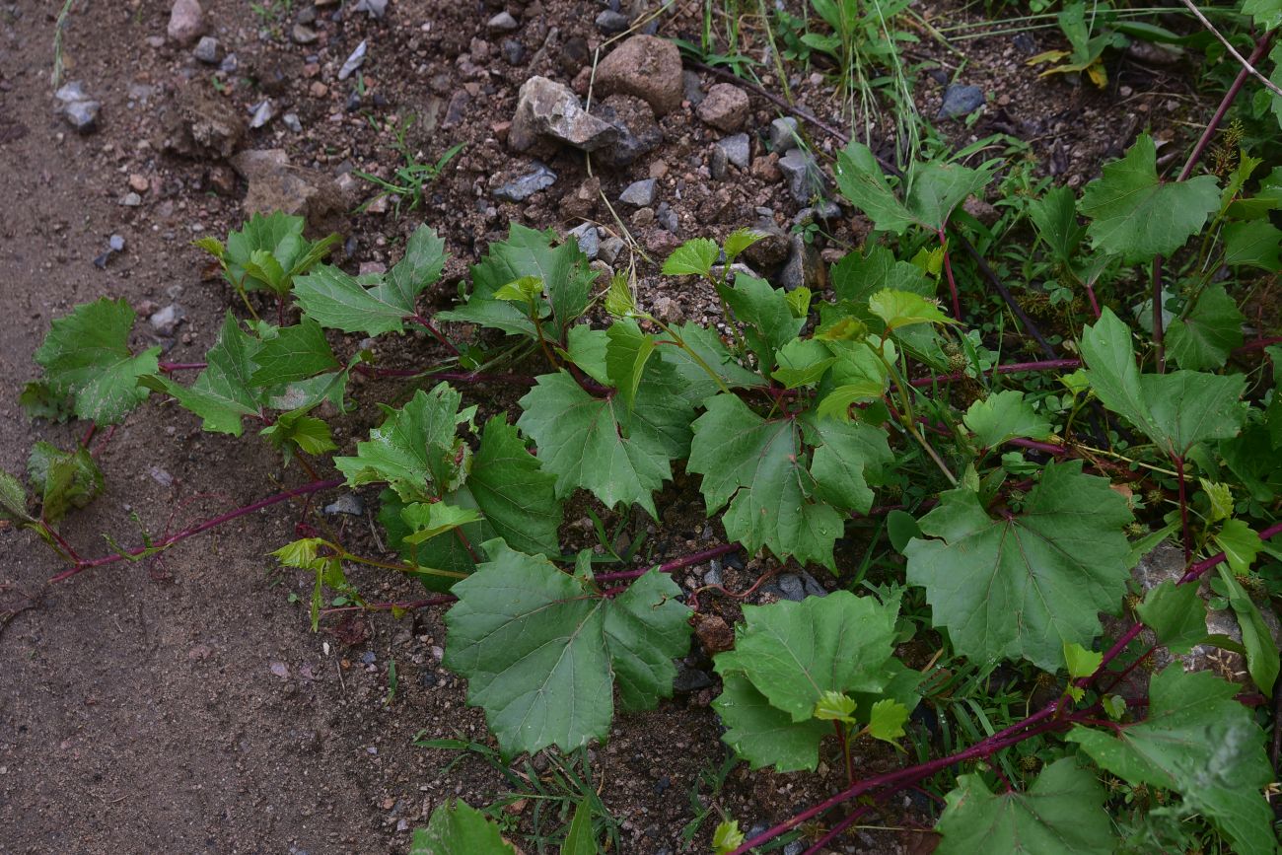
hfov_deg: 39.6
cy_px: 428
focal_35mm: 50
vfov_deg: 27.0
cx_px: 641
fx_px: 1781
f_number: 7.1
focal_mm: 50
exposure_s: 1/125
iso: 320
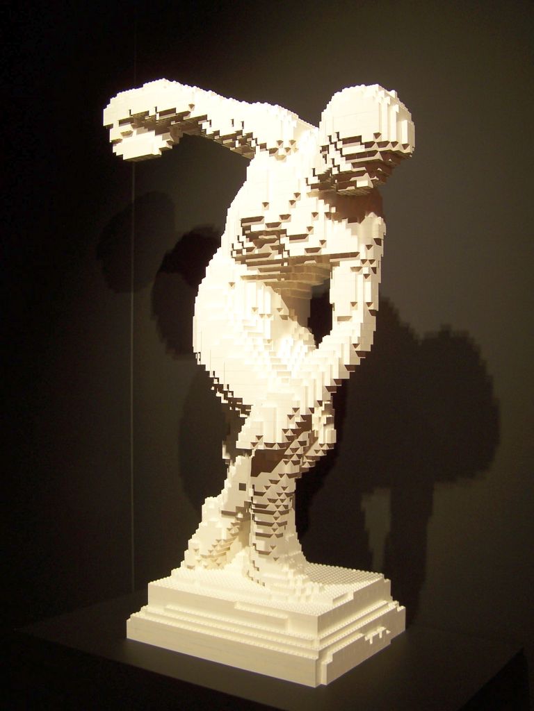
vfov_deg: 49.0
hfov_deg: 37.7
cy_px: 356
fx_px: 782
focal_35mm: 38
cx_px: 267
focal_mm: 6.3
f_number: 2.8
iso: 80
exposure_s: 1/10
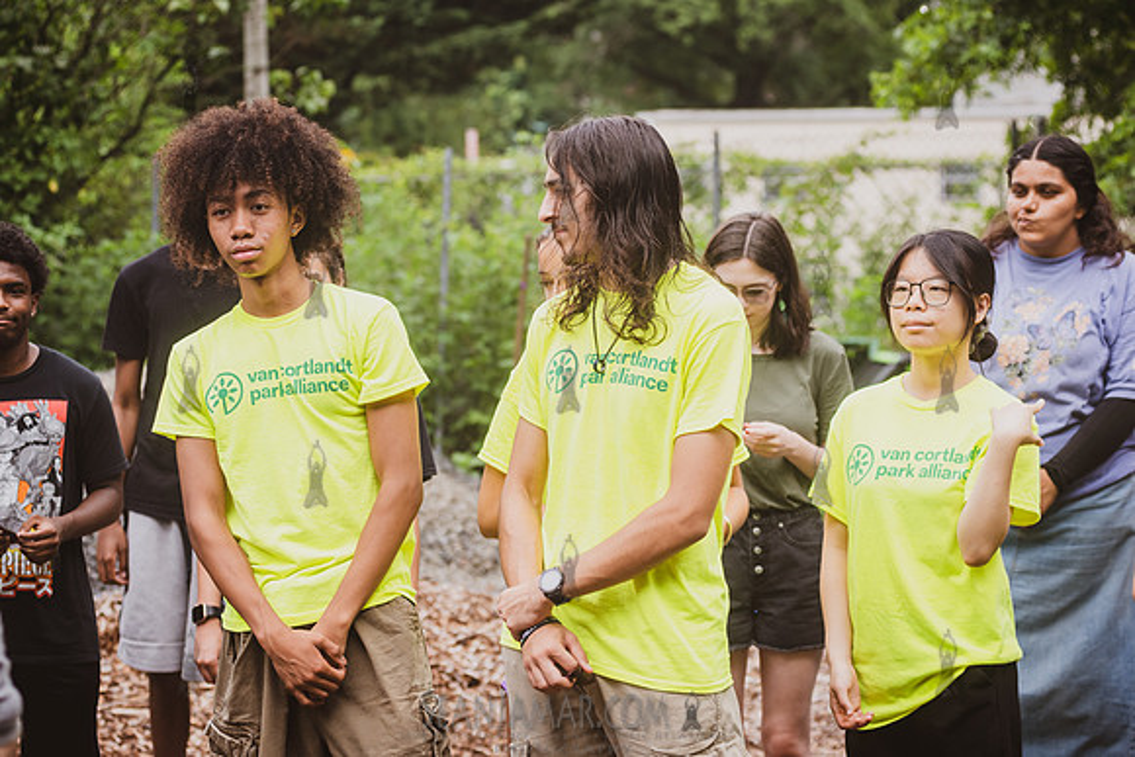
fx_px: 2787
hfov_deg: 23.0
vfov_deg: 15.5
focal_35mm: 88
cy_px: 378
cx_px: 568
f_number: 4
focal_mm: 80
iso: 400
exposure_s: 1/800
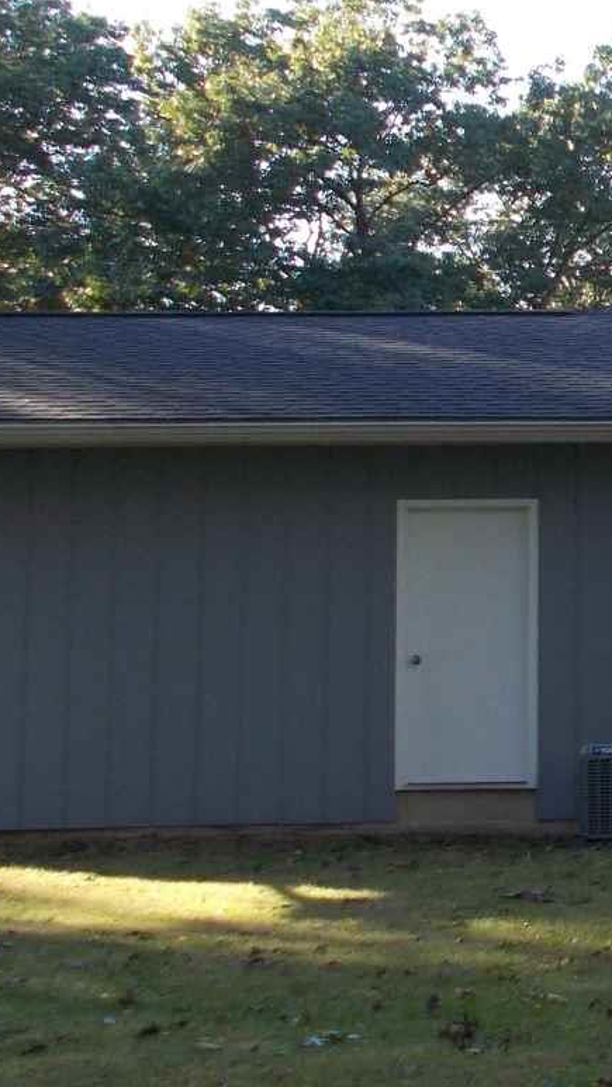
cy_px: 458
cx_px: 993
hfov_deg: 14.7
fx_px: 2163
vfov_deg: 28.2
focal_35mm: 75
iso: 80
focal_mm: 4.6
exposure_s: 1/160
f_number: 3.2
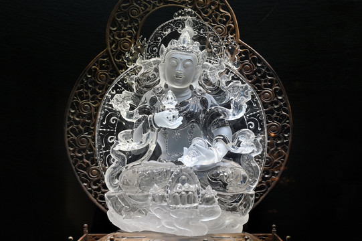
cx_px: 181
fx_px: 703
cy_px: 120
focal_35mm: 70
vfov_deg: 19.4
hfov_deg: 28.9
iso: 100
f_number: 11
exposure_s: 1/100
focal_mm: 70
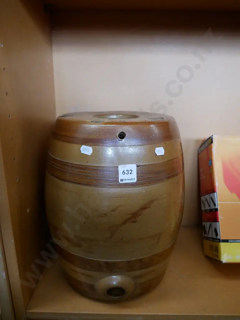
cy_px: 160
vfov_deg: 63.4
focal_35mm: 28
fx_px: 259
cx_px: 120
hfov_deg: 49.7
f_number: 4
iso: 1600
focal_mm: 14
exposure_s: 1/60
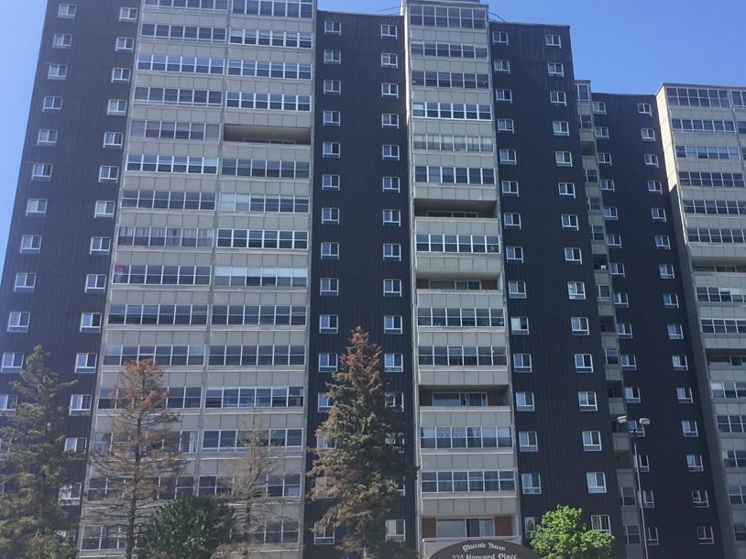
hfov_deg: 47.6
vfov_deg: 36.8
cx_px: 450
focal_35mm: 39
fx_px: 840
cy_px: 279
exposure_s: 1/657
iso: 25
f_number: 2.4
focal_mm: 3.3
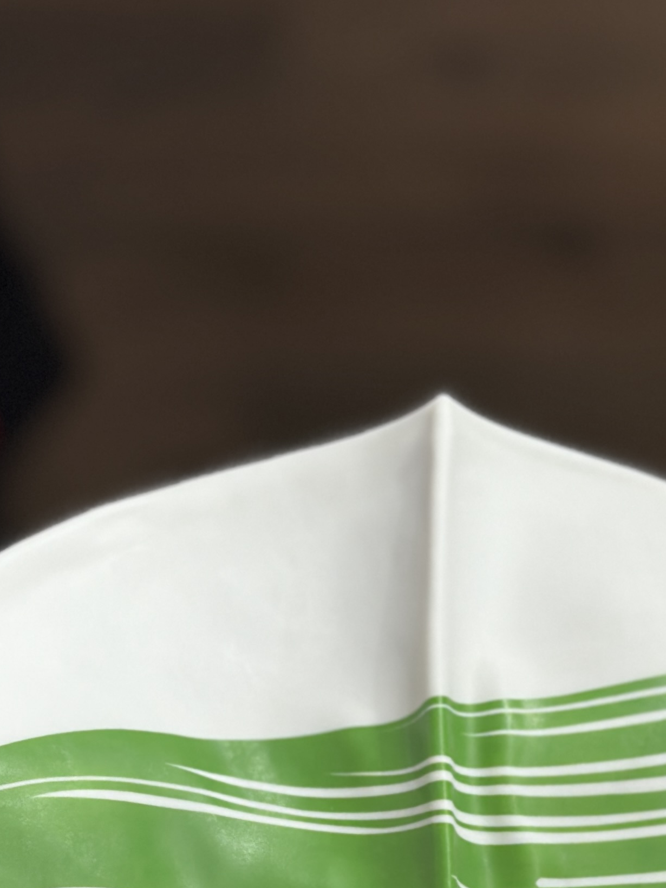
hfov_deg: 12.5
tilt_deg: -56.2
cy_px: 942
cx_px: 421
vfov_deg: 16.3
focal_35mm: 118
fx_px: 3027
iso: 80
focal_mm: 6.86
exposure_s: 1/389
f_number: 1.78
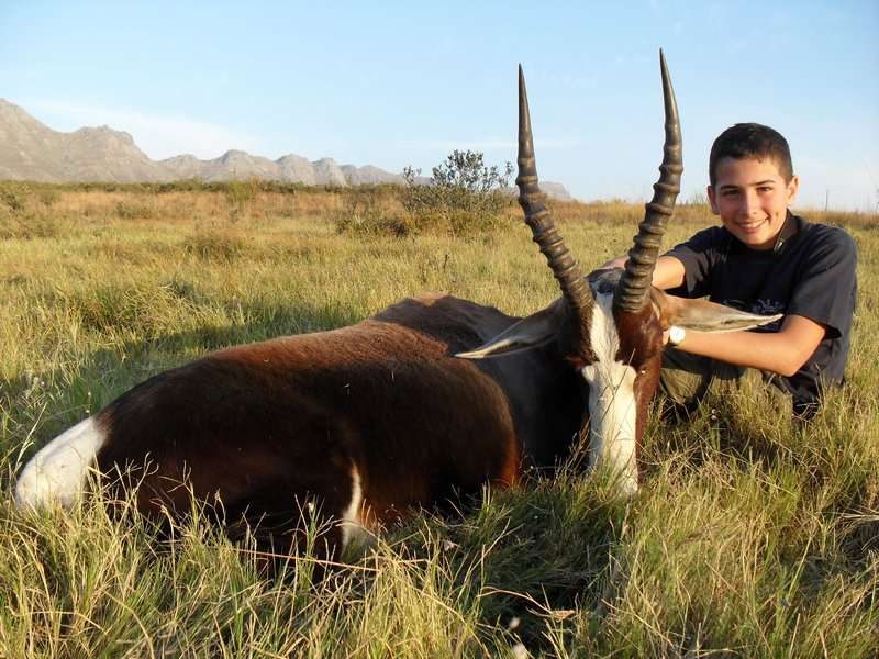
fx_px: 965
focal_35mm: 38
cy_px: 330
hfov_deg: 49.0
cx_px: 440
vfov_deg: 37.7
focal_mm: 6.3
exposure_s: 1/350
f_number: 2.8
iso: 80
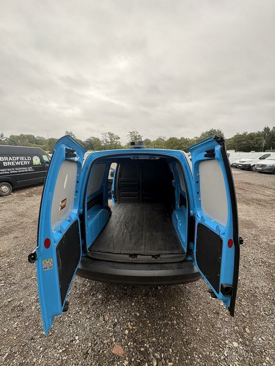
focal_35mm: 14
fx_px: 148
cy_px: 183
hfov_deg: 85.7
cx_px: 138
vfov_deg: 102.1
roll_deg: -3.9
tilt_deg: -5.6
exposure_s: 1/99
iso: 50
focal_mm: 2.22
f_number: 2.2
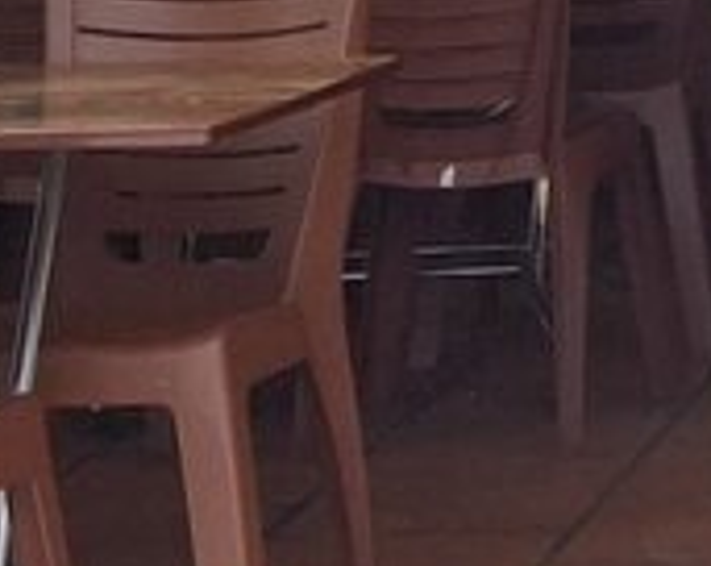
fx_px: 4325
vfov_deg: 7.1
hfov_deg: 9.0
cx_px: 1301
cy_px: -724
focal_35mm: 206
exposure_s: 1/120
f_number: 1.8
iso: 64
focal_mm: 4.69
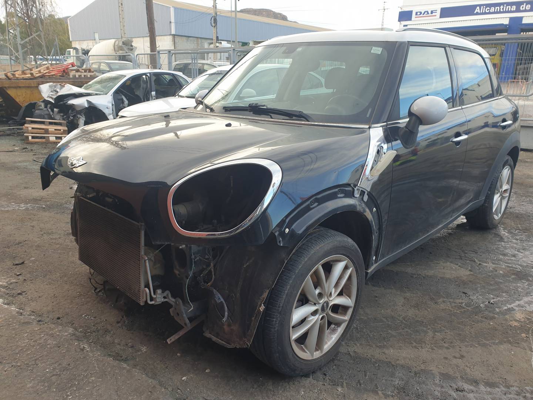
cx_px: 266
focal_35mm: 26
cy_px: 200
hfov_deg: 67.3
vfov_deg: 53.1
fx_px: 400
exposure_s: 1/114
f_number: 2.4
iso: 50
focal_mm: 4.3
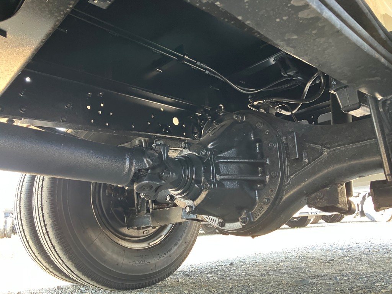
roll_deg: +3.9
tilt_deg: +12.0
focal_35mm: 28
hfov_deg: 63.4
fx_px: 317
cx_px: 196
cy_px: 147
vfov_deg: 49.7
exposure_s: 1/60
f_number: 1.8
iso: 160
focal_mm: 3.99
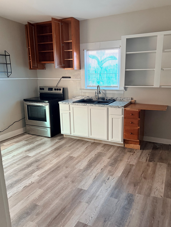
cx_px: 92
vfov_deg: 67.3
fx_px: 171
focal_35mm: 26
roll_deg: +1.0
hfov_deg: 53.0
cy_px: 116
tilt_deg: -13.9
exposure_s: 1/50
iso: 800
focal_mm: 6.76
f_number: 1.78
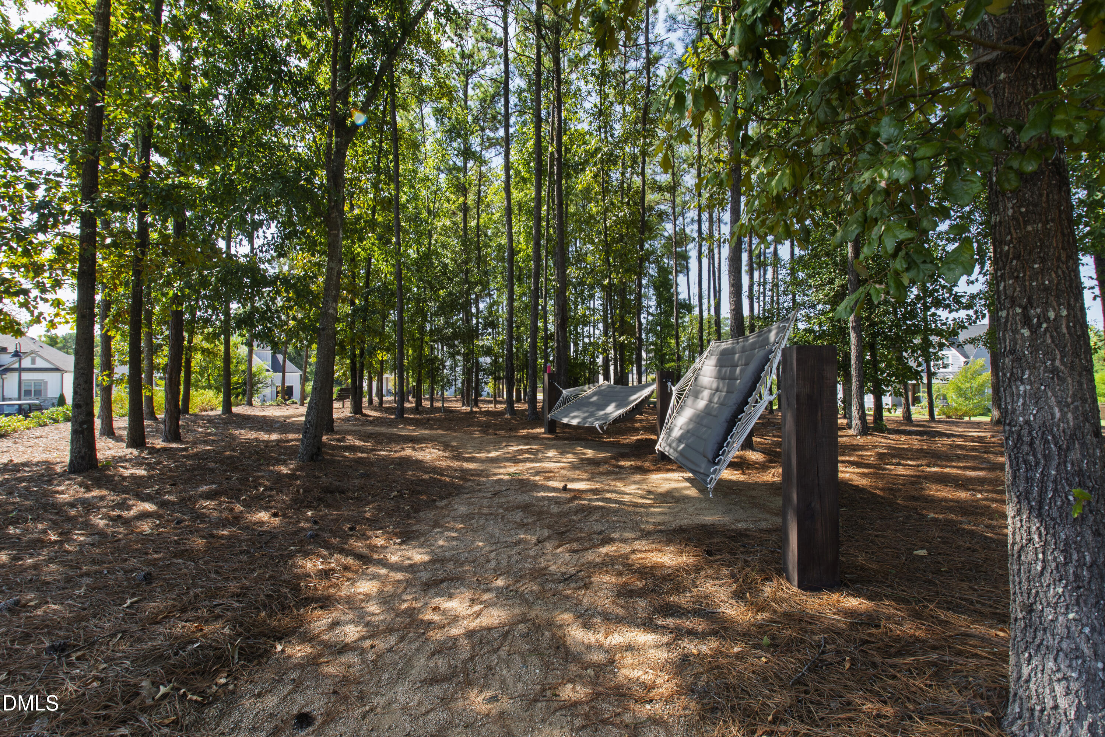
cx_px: 552
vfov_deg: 77.3
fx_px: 460
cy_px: 368
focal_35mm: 15
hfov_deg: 100.4
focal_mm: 10
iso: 100
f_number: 8
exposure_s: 1/50
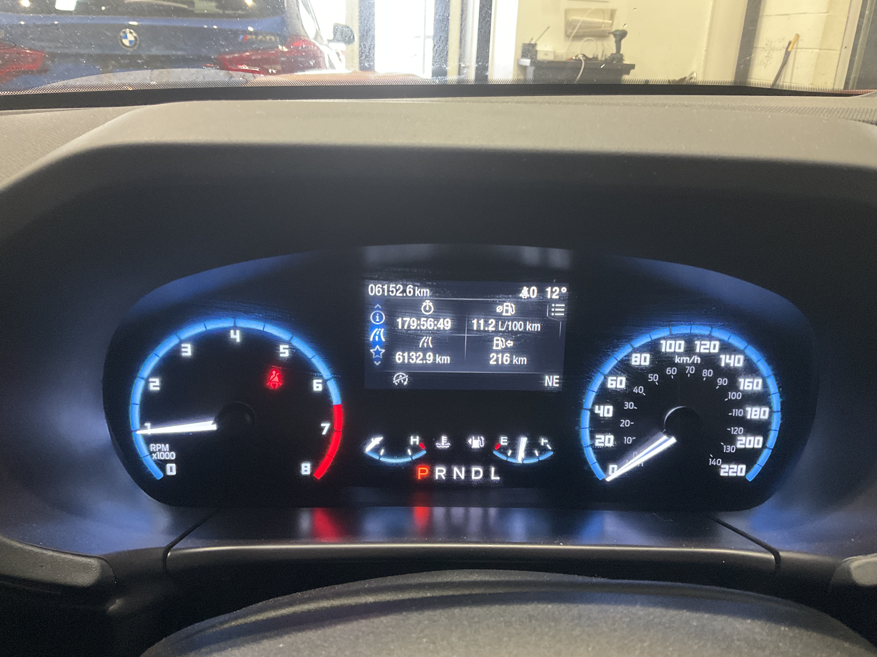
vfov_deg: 48.2
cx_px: 438
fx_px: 735
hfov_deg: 61.7
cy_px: 328
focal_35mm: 29
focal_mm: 3
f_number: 1.8
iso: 250
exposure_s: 1/50
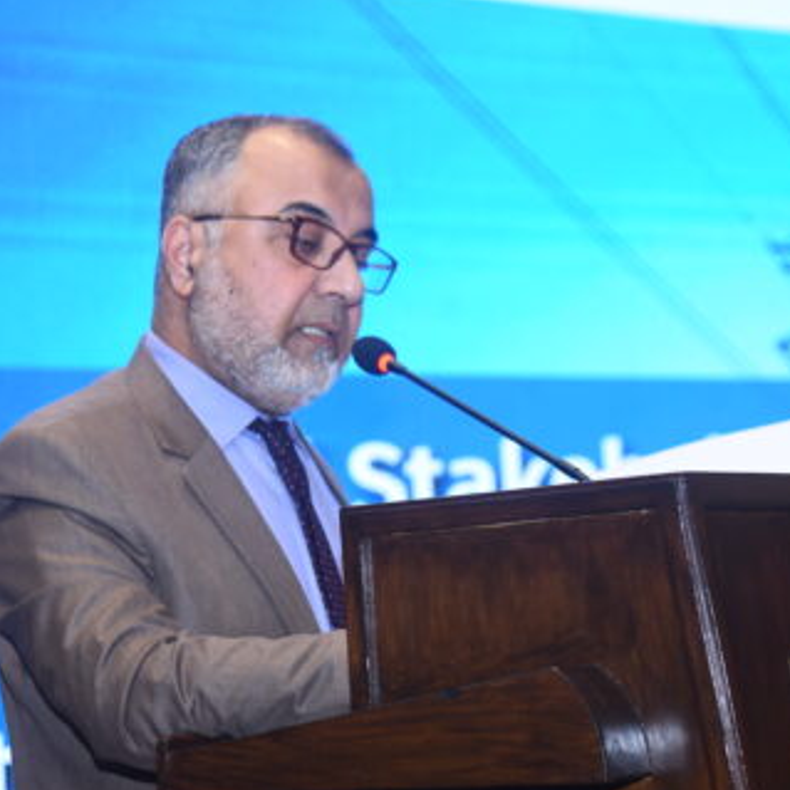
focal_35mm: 112
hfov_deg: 15.5
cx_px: 500
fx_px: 2892
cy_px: 485
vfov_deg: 15.5
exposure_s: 1/125
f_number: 4
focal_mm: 70
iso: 1250
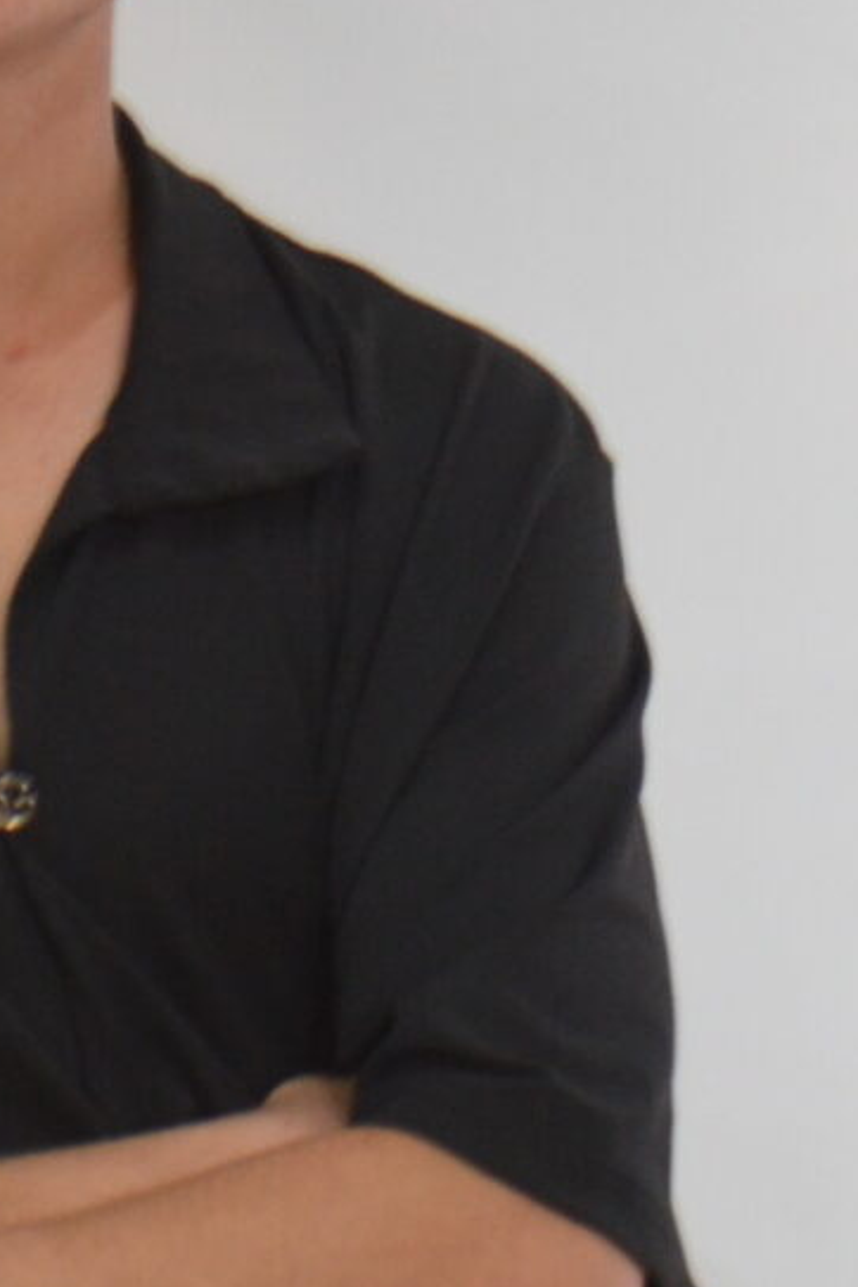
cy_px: 671
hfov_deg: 5.1
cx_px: 38
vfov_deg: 7.7
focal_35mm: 268
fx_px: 9580
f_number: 3.8
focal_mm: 38
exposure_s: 1/60
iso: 800
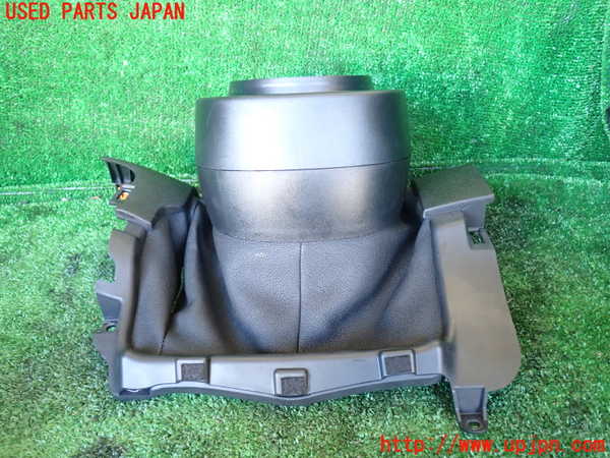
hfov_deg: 60.0
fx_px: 529
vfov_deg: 46.8
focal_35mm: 30
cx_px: 305
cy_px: 229
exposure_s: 1/30
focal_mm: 5.4
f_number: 2.3
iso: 500
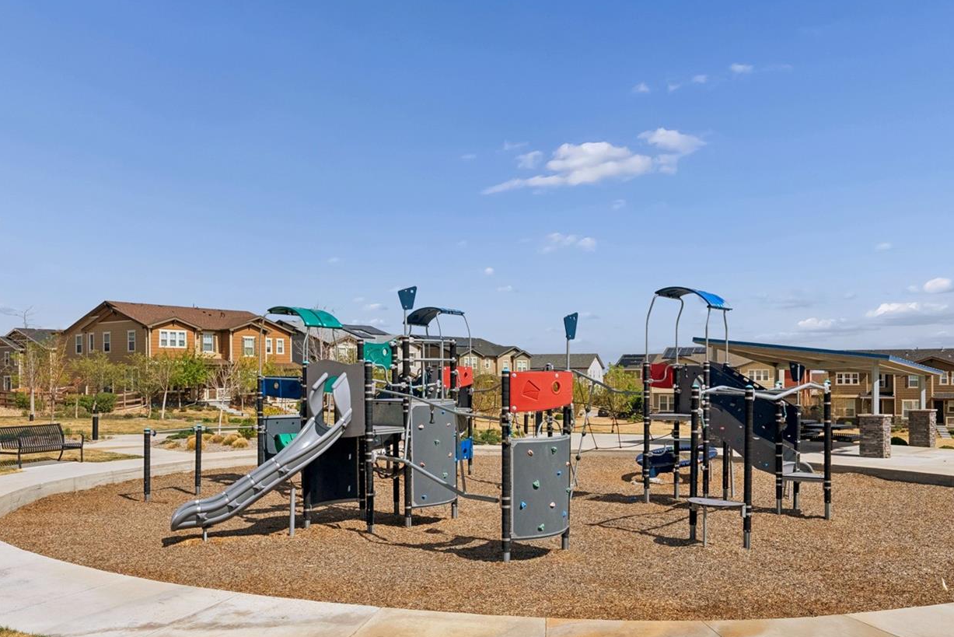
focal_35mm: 30
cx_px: 520
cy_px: 383
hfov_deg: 61.8
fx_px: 795
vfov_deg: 43.4
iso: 640
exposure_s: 1/2500
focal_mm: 23
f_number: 11
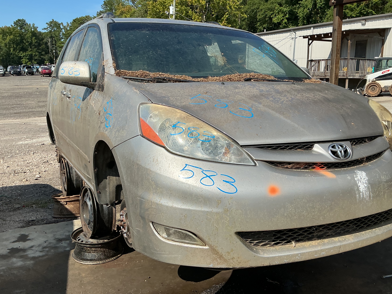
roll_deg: -1.3
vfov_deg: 40.7
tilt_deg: -6.5
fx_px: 396
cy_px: 138
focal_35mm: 35
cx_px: 212
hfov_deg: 52.6
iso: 25
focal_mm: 3
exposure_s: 1/2058
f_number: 1.8
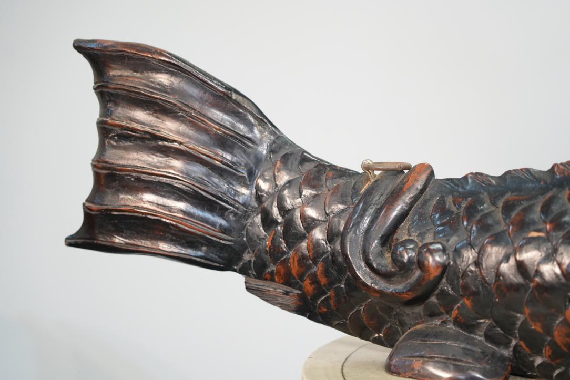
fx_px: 1663
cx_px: 285
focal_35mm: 105
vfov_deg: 13.0
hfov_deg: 19.5
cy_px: 190
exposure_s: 1/125
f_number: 4
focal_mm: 105
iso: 2000
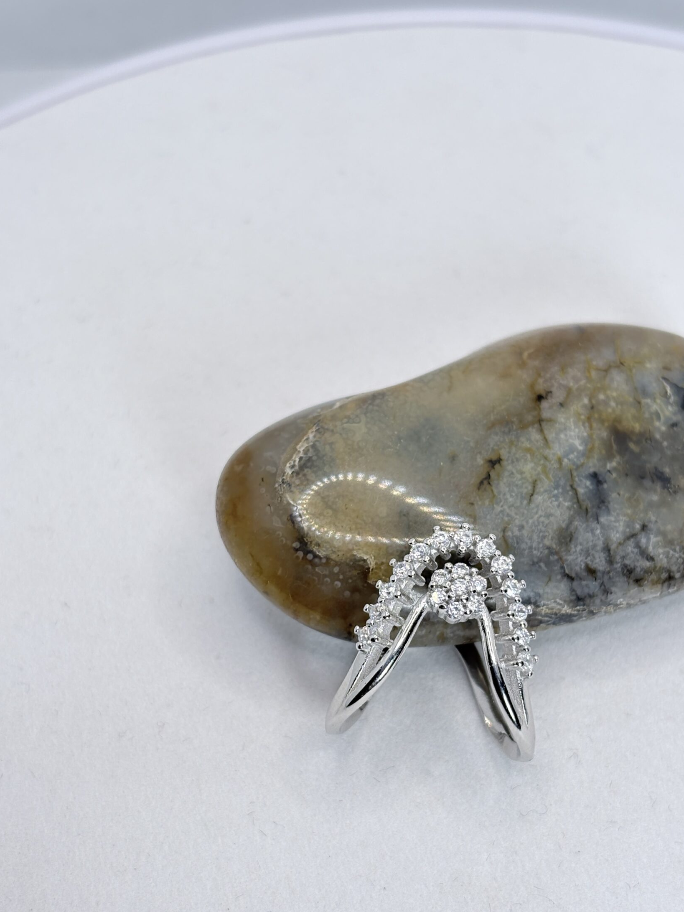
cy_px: 515
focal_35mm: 61
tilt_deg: -52.9
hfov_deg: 24.0
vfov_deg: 31.6
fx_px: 1607
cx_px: 359
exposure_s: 1/566
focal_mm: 5.96
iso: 40
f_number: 1.6
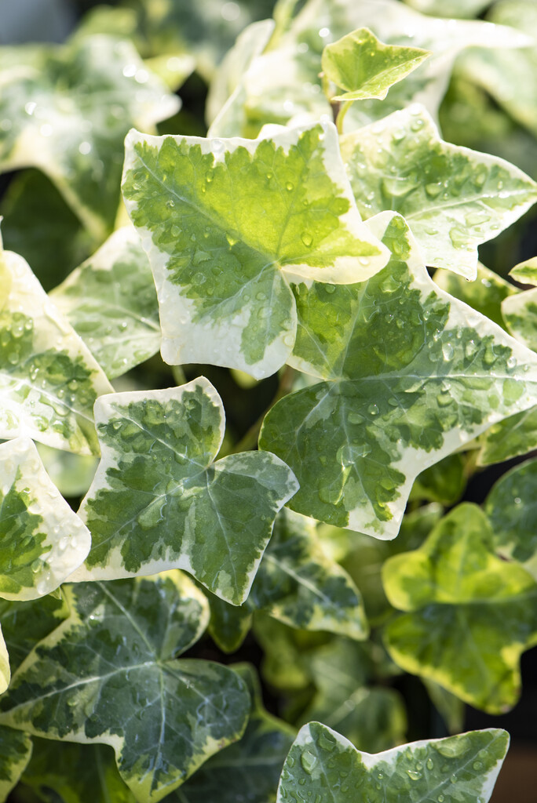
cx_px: 268
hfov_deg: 13.1
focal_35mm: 105
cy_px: 402
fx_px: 2346
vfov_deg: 19.4
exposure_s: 1/160
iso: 400
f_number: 8
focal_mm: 105
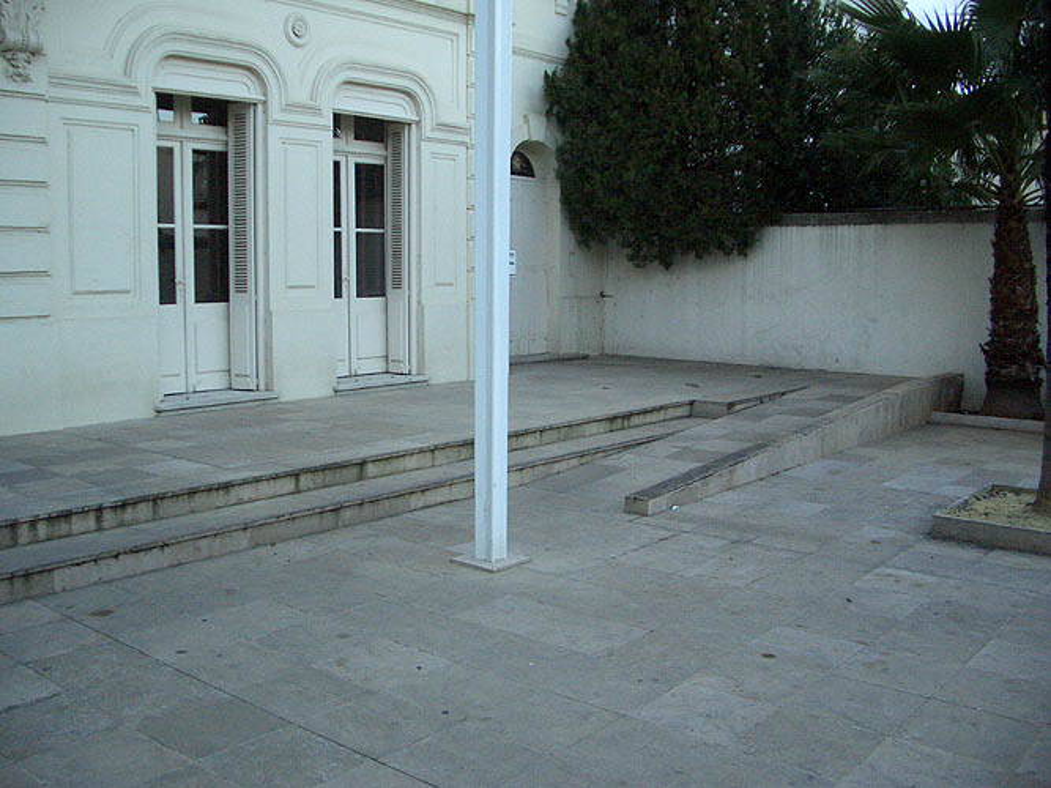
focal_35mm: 35
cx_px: 526
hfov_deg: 52.6
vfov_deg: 40.7
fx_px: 1062
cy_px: 394
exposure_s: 1/400
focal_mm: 5.8
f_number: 2.6
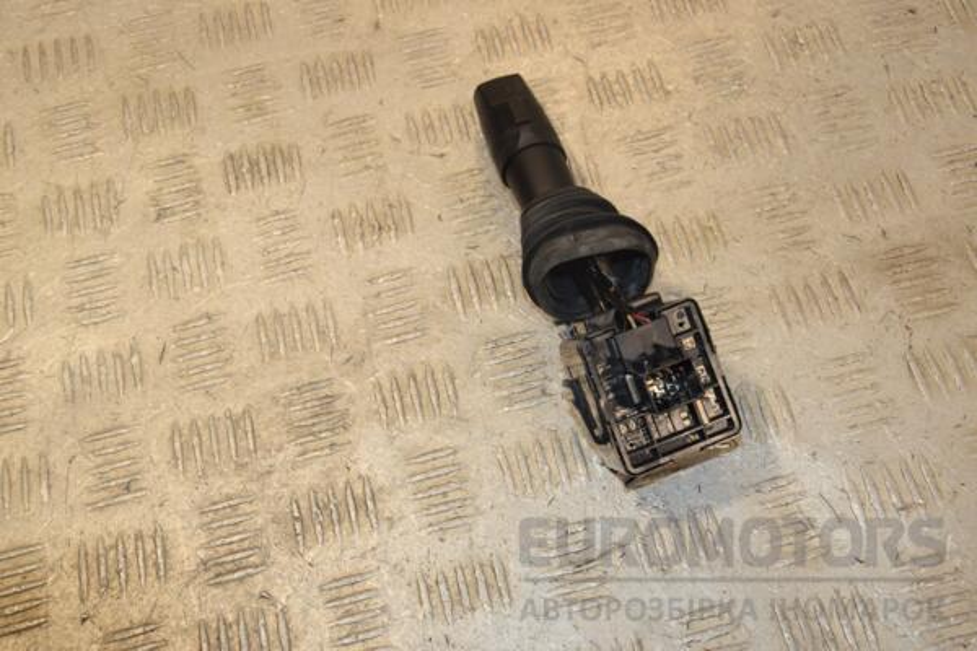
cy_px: 326
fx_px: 1303
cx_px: 488
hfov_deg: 41.1
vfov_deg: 28.1
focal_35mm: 48
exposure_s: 1/200
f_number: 9
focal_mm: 32
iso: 800
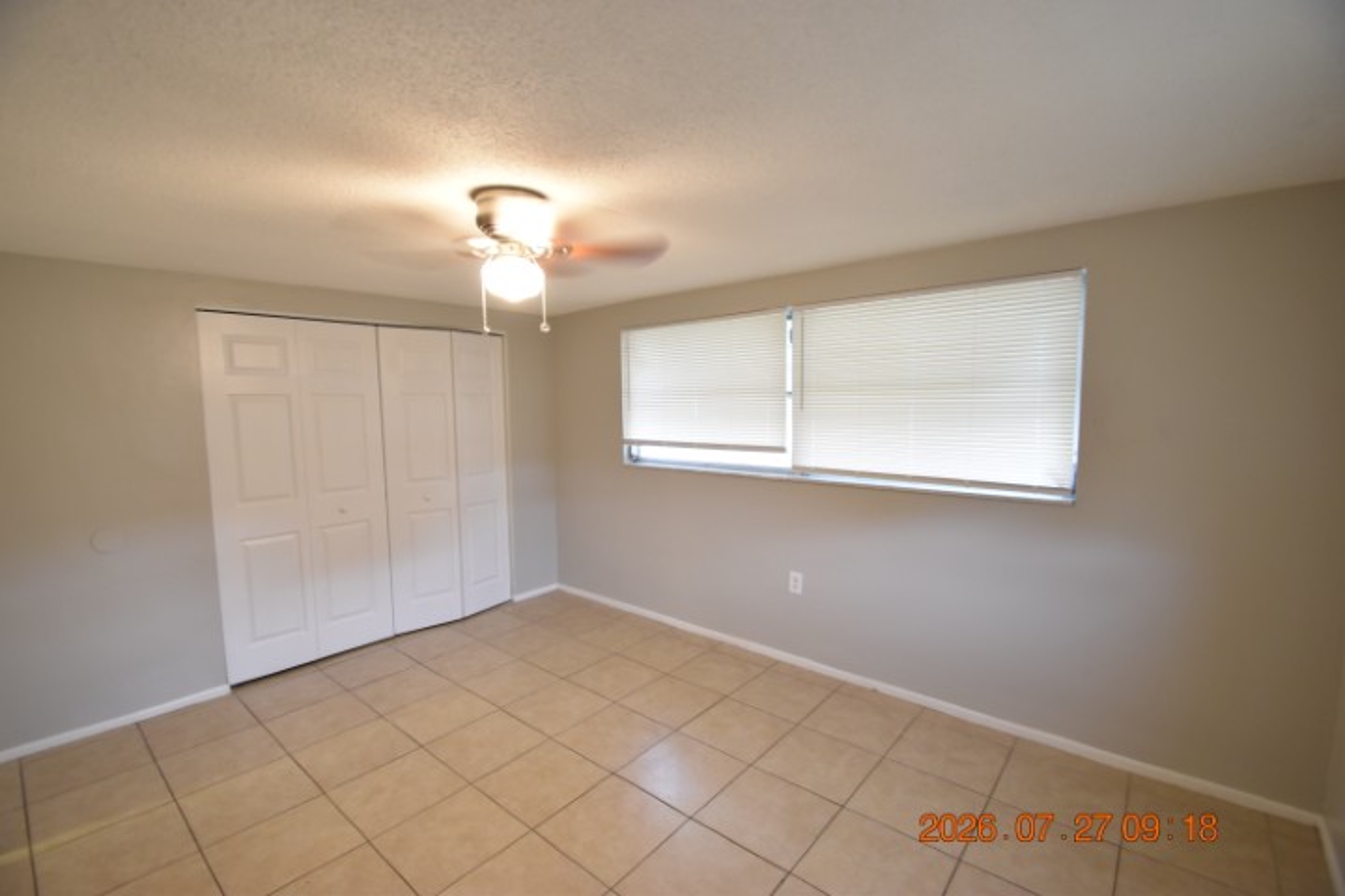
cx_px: 672
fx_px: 560
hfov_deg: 100.4
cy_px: 448
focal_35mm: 15
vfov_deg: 77.3
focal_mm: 10
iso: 800
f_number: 3.5
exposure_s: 1/20
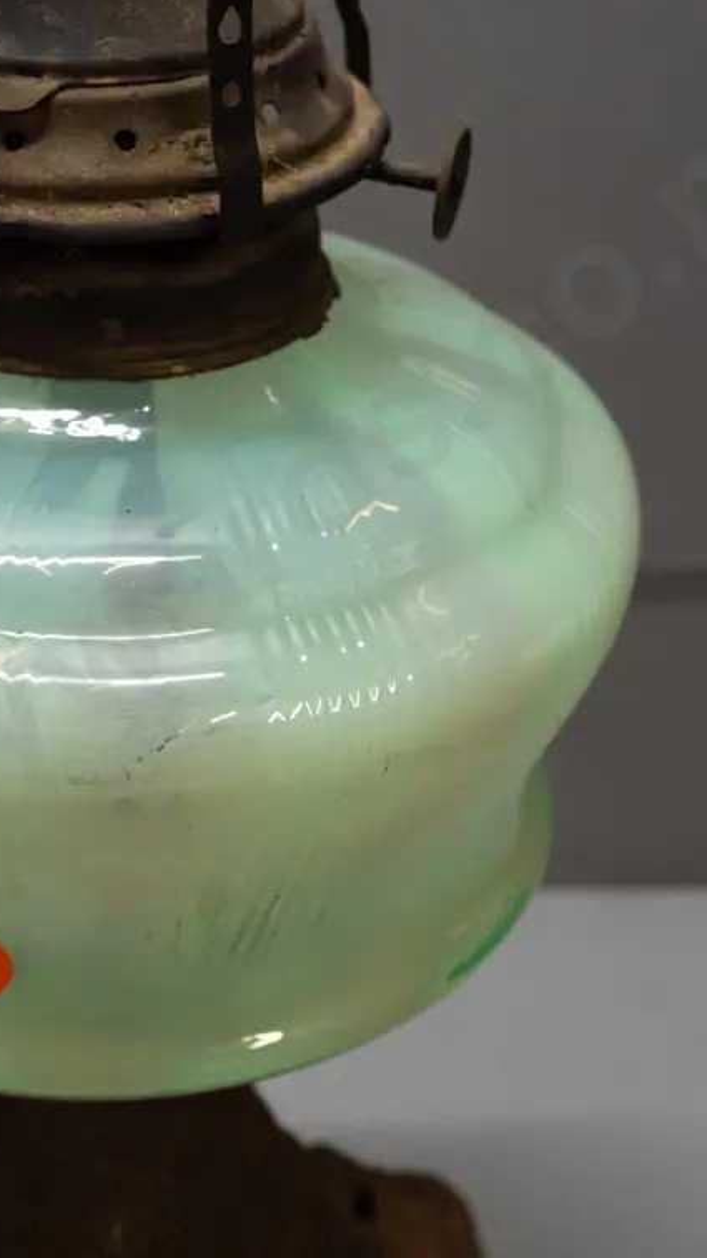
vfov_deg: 33.8
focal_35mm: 62
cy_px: 634
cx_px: 135
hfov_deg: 19.2
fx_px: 2067
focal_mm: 21
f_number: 5.6
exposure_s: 1/250
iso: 3200
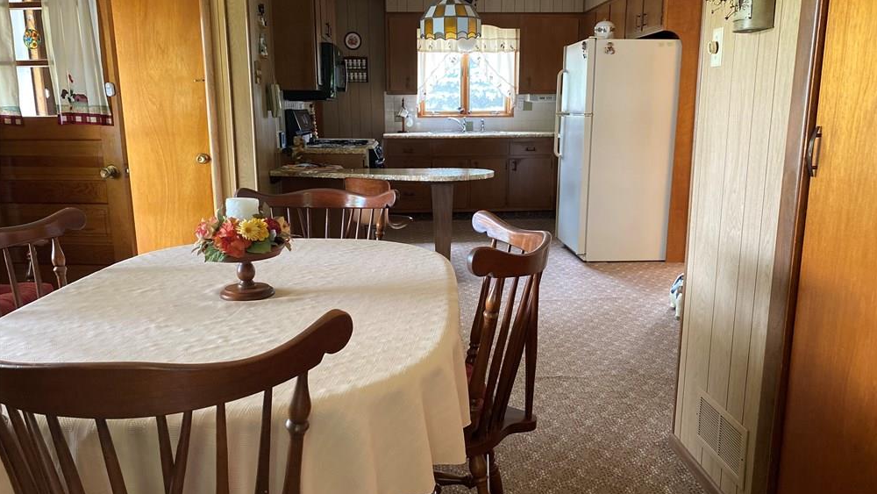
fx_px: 675
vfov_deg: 40.2
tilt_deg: -12.2
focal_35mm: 29
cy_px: 265
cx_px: 444
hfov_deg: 66.1
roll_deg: +0.1
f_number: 1.8
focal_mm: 4.25
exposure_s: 1/60
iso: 320
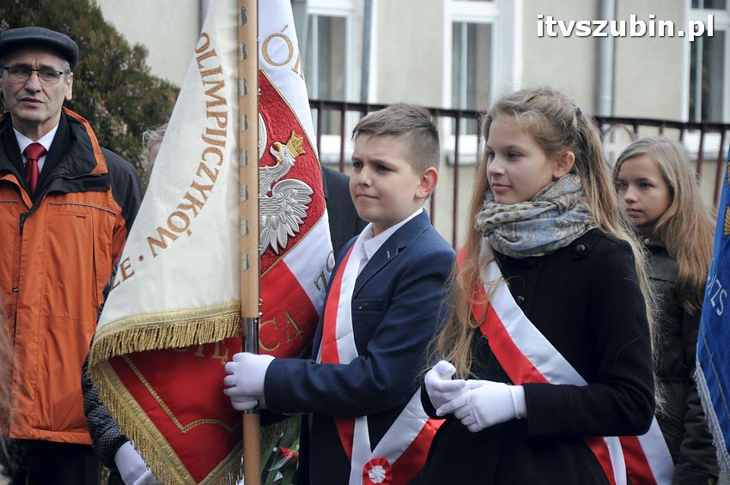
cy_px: 242
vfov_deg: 8.7
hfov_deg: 13.1
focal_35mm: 158
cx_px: 365
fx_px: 3191
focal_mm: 105
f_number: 6.3
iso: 800
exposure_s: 1/640
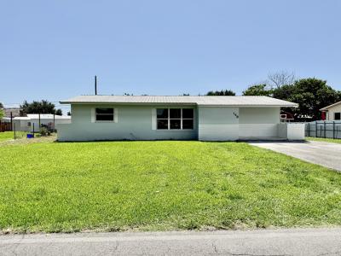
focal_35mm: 24
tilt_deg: -1.8
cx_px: 170
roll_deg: +1.9
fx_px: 236
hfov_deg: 71.6
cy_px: 128
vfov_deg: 56.8
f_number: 1.78
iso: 80
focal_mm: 6.76
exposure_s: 1/8130
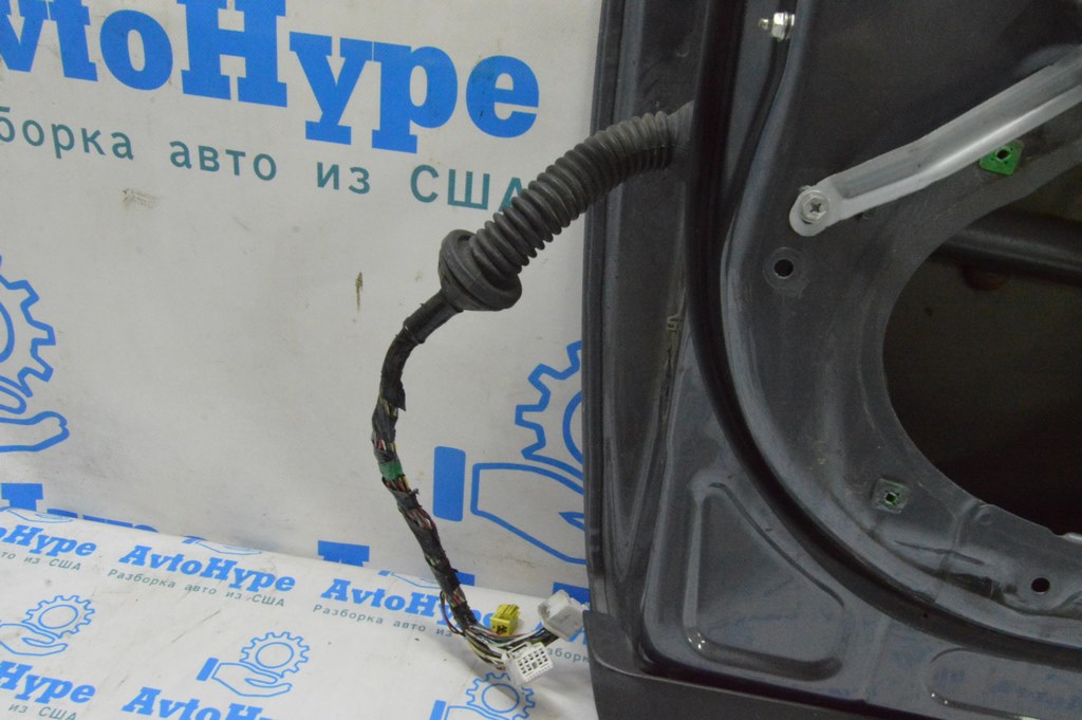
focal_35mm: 33
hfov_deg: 57.3
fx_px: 991
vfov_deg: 39.9
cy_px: 360
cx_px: 541
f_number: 20
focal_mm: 22
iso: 6400
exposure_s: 1/15
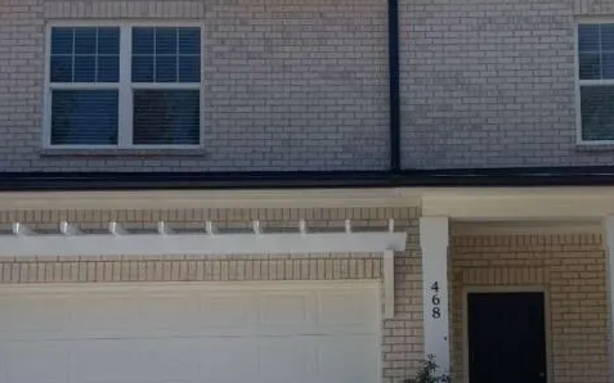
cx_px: 447
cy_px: 314
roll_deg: +1.0
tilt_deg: +7.0
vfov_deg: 20.1
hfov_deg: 31.5
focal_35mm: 64
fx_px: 1071
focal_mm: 6.76
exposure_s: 1/5714
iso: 80
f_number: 1.78
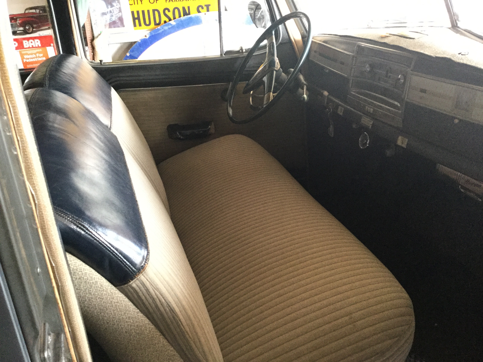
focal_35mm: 31
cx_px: 242
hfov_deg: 58.4
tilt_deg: -25.6
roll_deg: +2.8
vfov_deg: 45.4
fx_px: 433
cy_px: 181
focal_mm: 3.3
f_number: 2.4
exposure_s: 1/33
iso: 200
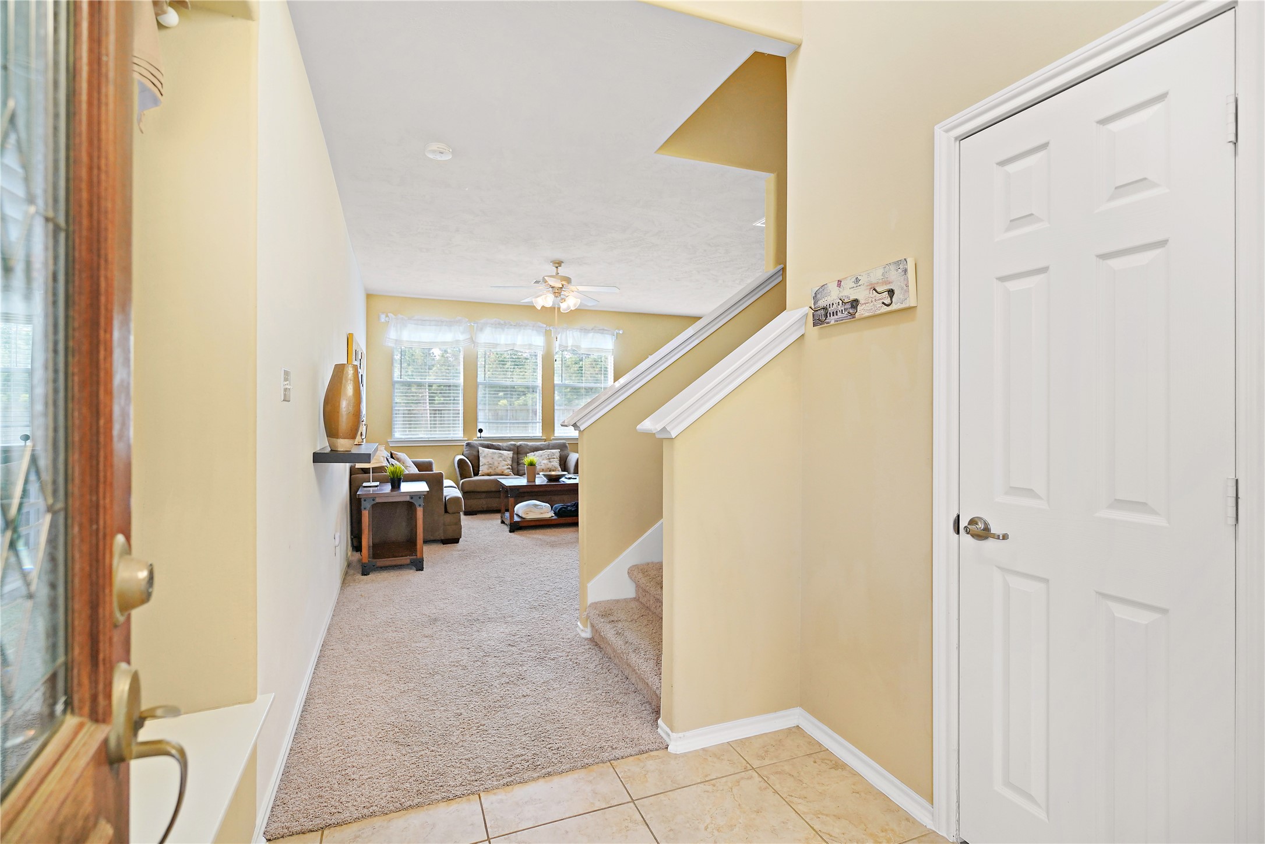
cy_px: 422
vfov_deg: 73.8
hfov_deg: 96.7
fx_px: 562
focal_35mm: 16
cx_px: 632
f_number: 4
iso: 800
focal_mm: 16
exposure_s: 1/125
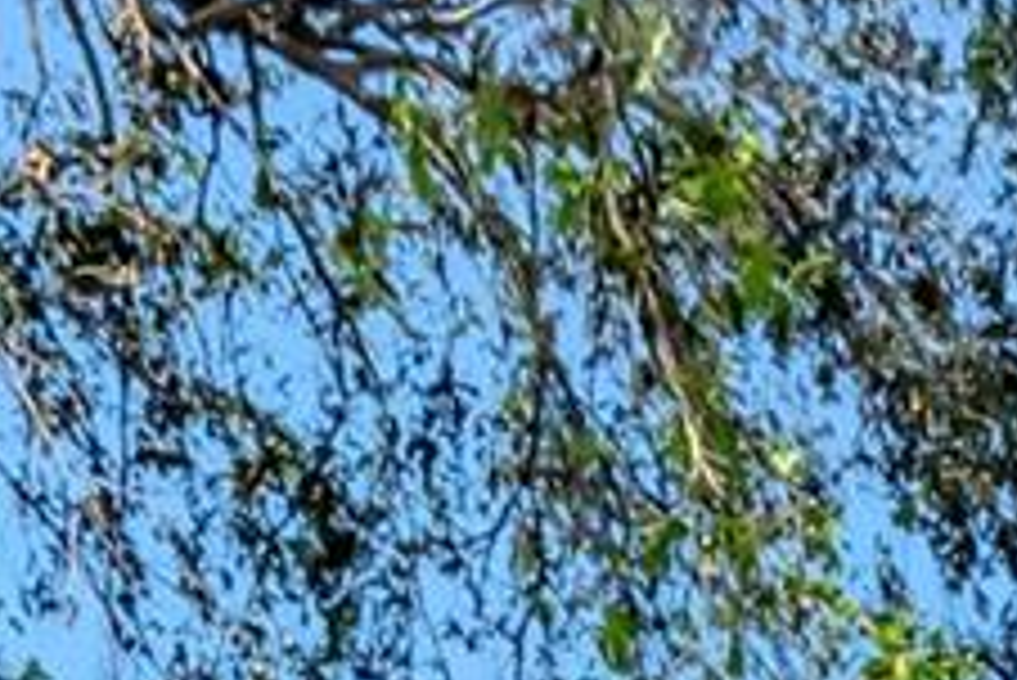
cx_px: 1292
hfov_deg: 18.1
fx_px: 2996
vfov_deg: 9.1
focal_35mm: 106
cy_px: 2306
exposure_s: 1/1600
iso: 500
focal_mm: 10
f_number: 7.1
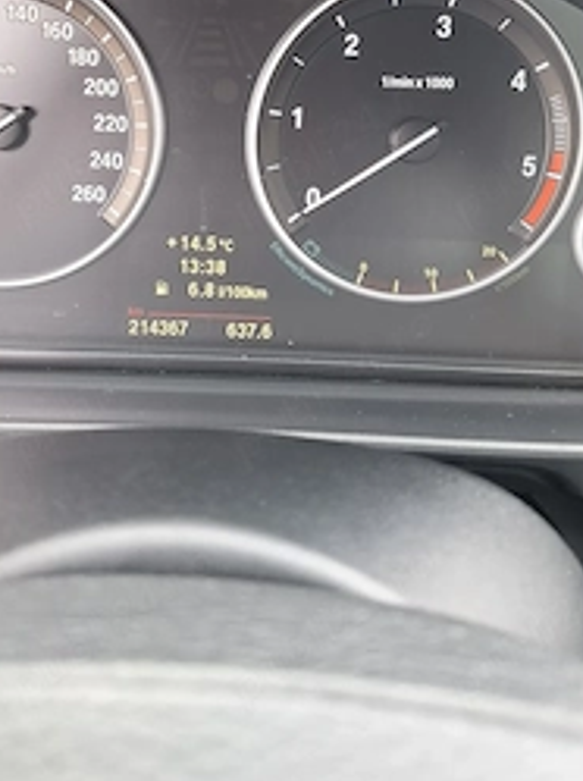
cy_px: 198
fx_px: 833
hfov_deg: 38.4
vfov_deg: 48.3
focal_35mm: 37
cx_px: 223
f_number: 1.8
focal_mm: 5.54
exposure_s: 1/100
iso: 80
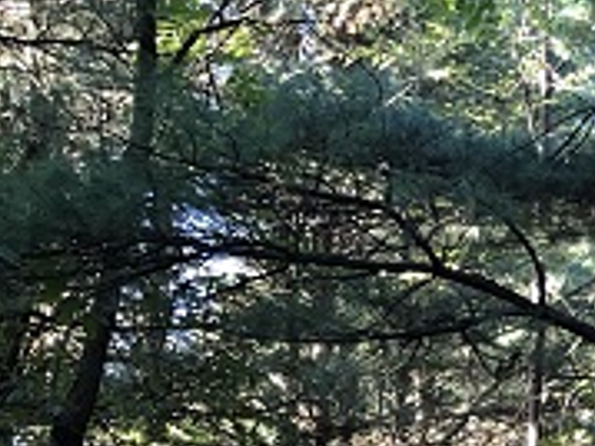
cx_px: 824
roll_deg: +0.6
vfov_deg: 11.4
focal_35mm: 125
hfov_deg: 14.9
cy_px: 656
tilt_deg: +10.3
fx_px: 2147
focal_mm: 4
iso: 40
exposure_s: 1/20
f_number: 1.8
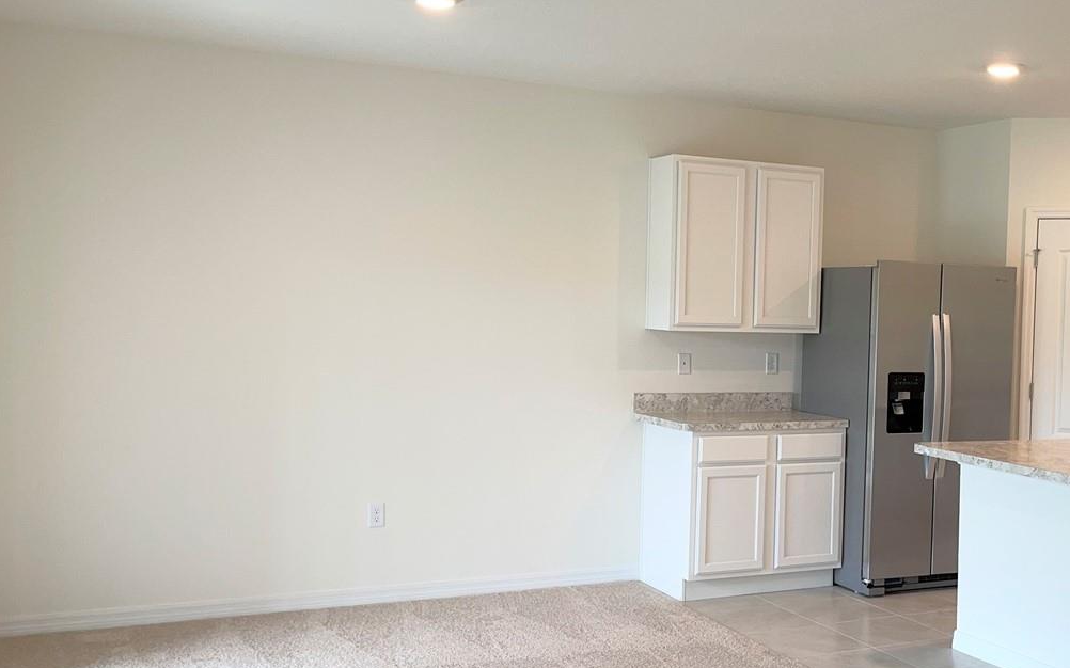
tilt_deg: -3.5
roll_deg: -1.5
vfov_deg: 29.2
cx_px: 799
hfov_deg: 43.8
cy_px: 349
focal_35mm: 44
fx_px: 1283
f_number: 1.6
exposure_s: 1/120
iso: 50
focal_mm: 5.1
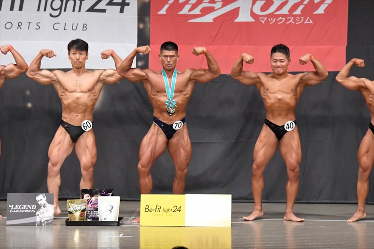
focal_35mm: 187
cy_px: 124
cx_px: 187
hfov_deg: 11.0
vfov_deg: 7.3
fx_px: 1942
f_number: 5.6
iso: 6400
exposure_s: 1/400
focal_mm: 125
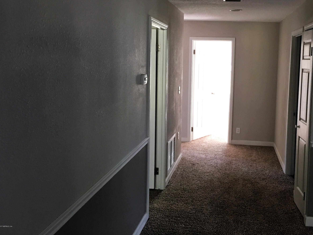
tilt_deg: -4.3
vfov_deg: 38.4
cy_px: 86
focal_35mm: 37
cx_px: 197
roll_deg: -1.7
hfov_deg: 49.6
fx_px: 335
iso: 80
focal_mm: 4.15
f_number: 2.2
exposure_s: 1/10
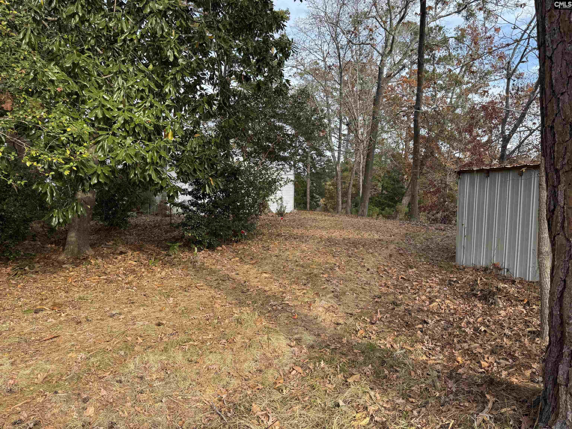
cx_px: 286
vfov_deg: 56.8
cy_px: 214
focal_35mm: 24
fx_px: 397
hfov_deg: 71.6
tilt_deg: -1.1
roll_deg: +0.7
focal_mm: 6.76
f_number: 1.78
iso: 80
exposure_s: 1/1131
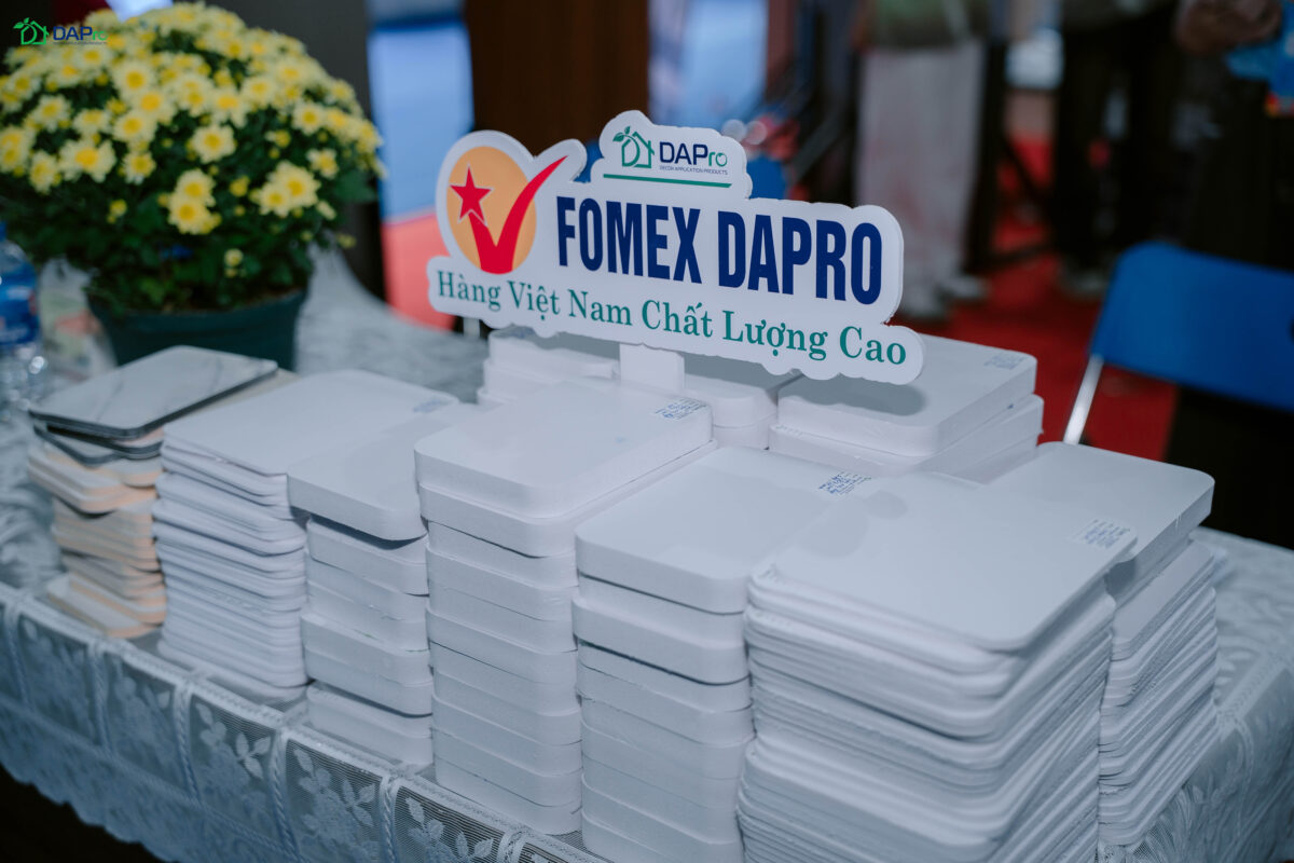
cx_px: 647
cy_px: 432
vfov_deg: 29.7
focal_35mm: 45
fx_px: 1628
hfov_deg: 43.3
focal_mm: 45.3
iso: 500
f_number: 3.2
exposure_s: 1/250
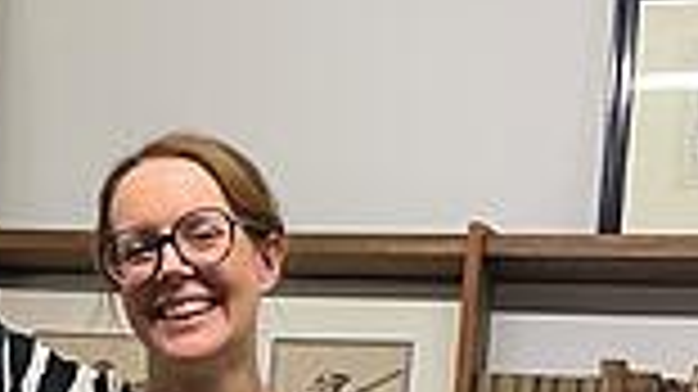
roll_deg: -1.5
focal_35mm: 99
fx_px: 1831
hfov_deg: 20.8
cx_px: -23
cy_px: 552
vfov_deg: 11.8
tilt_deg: -3.7
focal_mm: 4.2
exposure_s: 1/50
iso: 80
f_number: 1.6
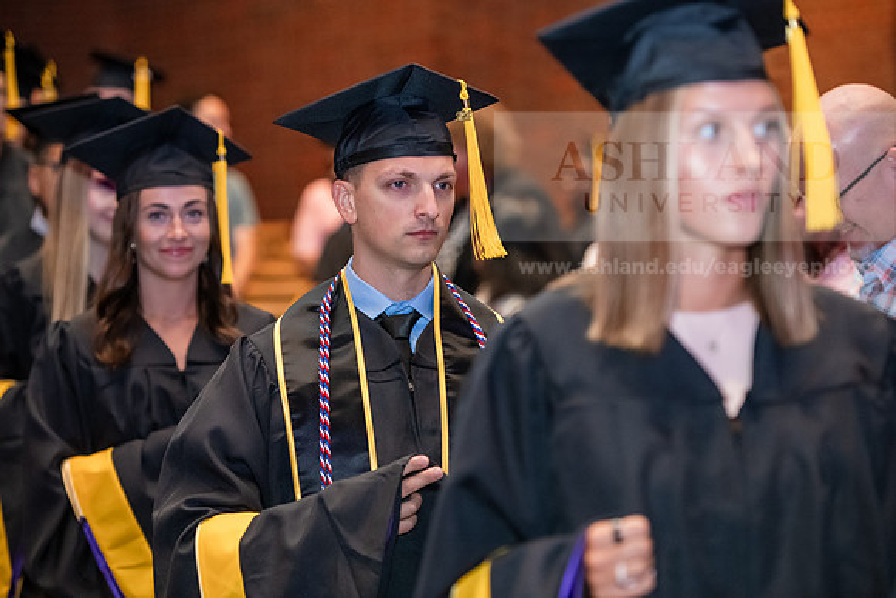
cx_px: 448
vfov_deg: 11.2
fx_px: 3037
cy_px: 299
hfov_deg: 16.8
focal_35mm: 122
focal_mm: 122
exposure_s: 1/200
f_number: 3.2
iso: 3200
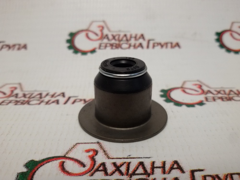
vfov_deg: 45.4
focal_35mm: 31
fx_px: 215
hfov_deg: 58.4
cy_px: 90
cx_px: 120
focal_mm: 2.93
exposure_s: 1/100
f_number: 2.4
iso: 80
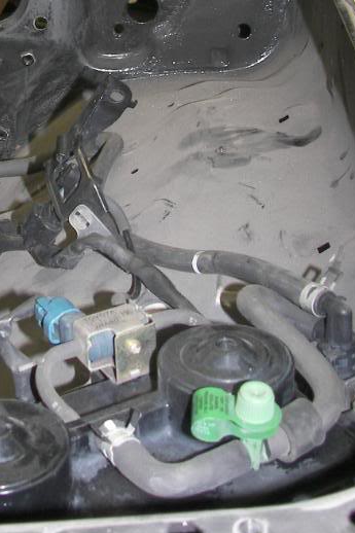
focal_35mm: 74
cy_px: 66
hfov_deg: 18.2
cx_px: 65
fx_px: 1095
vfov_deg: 26.5
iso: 100
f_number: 2.8
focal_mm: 6
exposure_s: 1/30
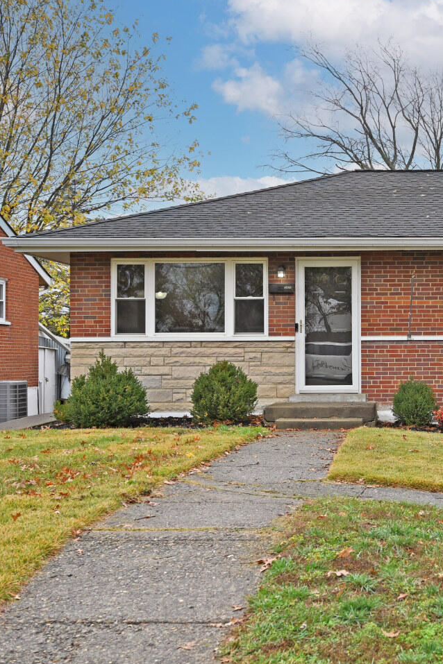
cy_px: 341
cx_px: 426
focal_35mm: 47
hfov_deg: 27.3
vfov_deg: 41.9
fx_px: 867
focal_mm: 30
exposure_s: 1/250
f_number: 5
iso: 200
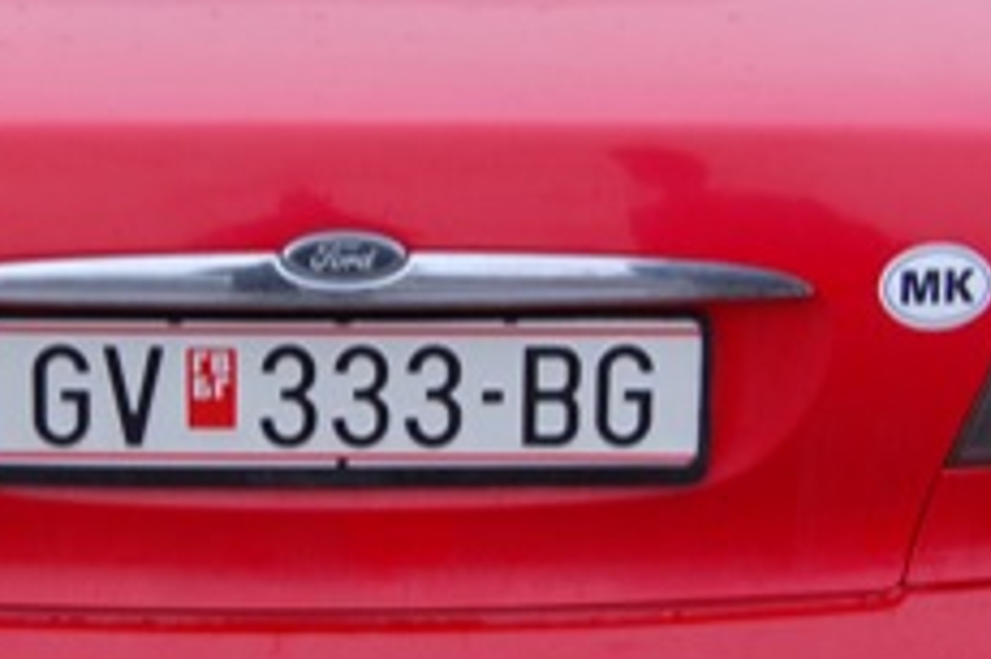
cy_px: 222
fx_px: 2751
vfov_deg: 13.6
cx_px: 315
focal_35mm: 100
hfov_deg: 20.3
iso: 400
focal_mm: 24
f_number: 4
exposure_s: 1/60
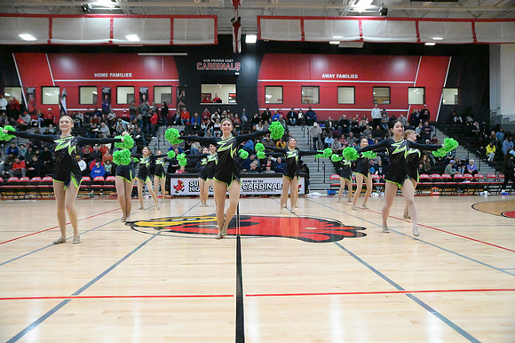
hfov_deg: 60.3
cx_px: 258
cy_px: 172
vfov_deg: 42.3
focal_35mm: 31
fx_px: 443
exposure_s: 1/8000
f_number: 2.8
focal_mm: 31
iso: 51200
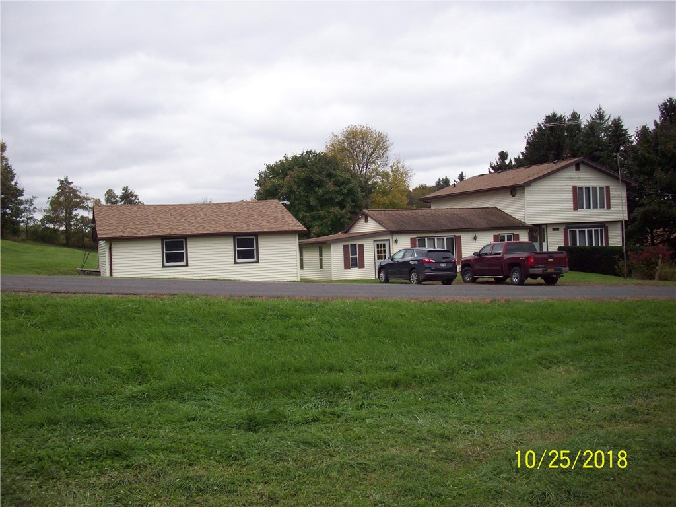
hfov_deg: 50.1
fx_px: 723
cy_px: 254
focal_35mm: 37
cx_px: 338
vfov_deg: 38.7
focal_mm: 6.2
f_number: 2.8
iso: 80
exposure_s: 1/343
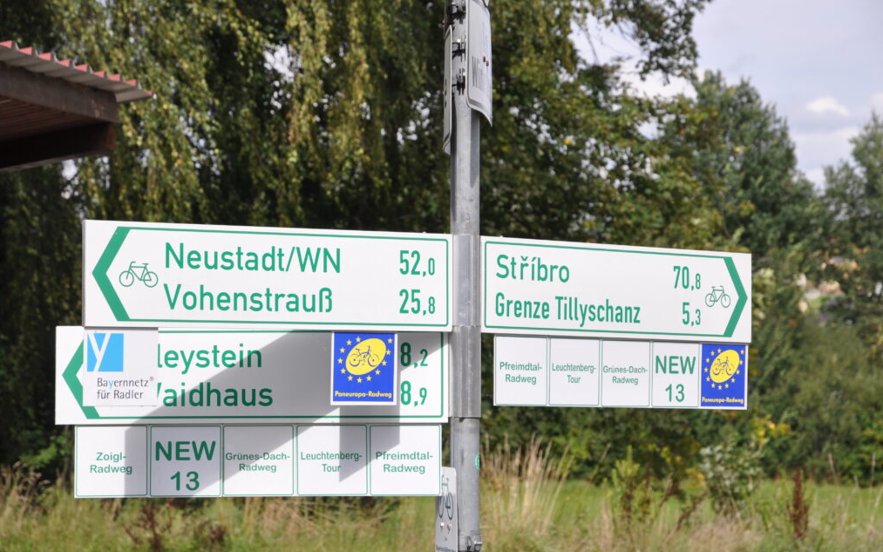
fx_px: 2527
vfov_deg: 12.5
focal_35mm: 105
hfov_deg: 19.8
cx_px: 444
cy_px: 268
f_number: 8
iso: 200
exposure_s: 1/500
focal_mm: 68
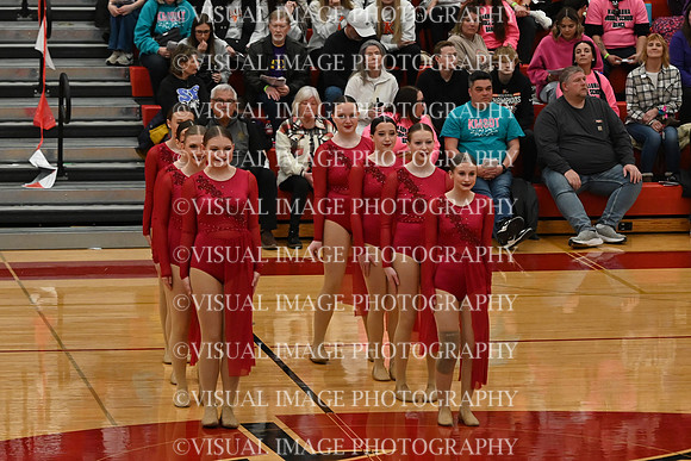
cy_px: 230
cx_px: 346
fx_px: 3456
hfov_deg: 11.4
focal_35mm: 180
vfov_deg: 7.6
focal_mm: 120
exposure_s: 1/400
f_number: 4
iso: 5000
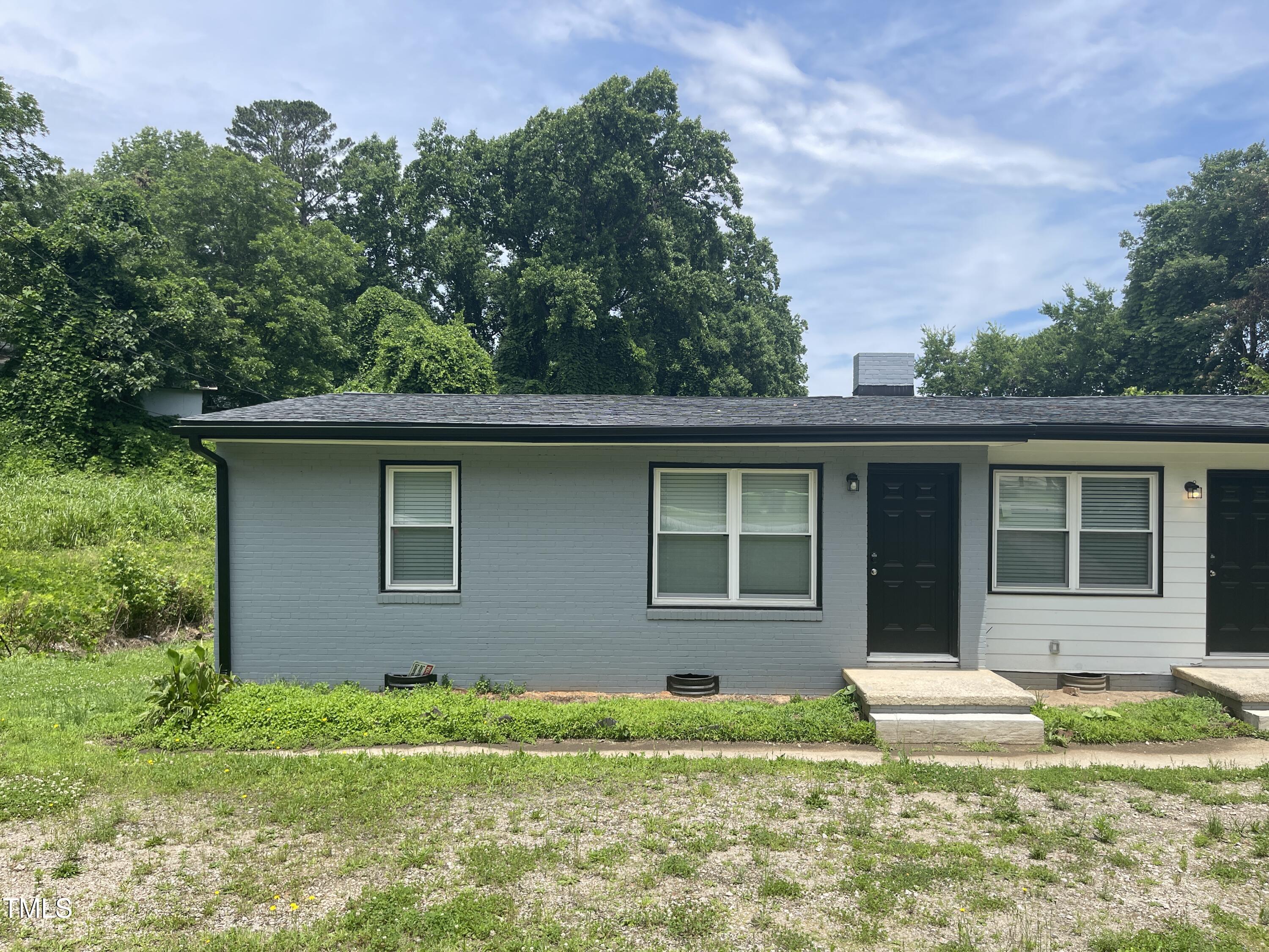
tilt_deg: -1.0
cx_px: 634
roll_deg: -0.6
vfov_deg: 54.9
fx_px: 916
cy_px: 476
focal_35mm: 25
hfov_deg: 69.4
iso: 32
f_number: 1.6
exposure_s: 1/2660
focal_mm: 5.1
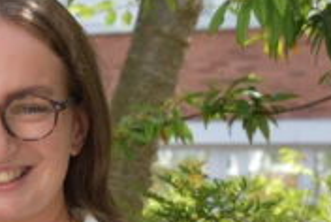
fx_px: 1879
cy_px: 244
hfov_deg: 9.6
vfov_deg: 6.7
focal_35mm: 204
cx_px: -260
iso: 250
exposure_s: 1/250
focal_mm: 40
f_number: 8
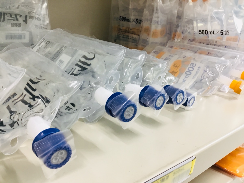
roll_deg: -7.5
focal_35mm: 31
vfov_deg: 45.4
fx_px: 219
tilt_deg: -17.6
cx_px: 122
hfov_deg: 58.4
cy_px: 92
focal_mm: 3.3
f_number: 2.4
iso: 50
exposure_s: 1/30
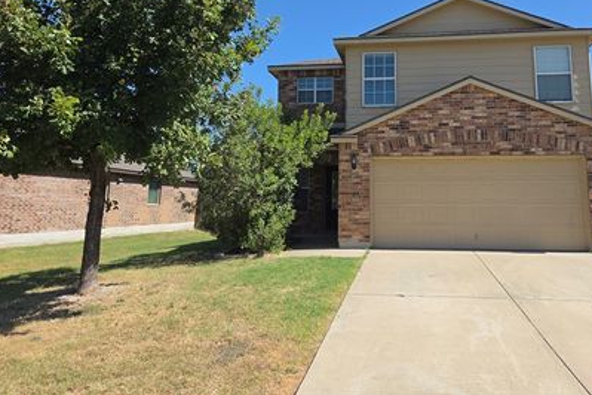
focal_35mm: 30
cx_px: 343
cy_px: 120
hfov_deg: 61.6
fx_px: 493
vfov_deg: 42.8
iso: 25
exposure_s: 1/1228
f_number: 1.8
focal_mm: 5.4
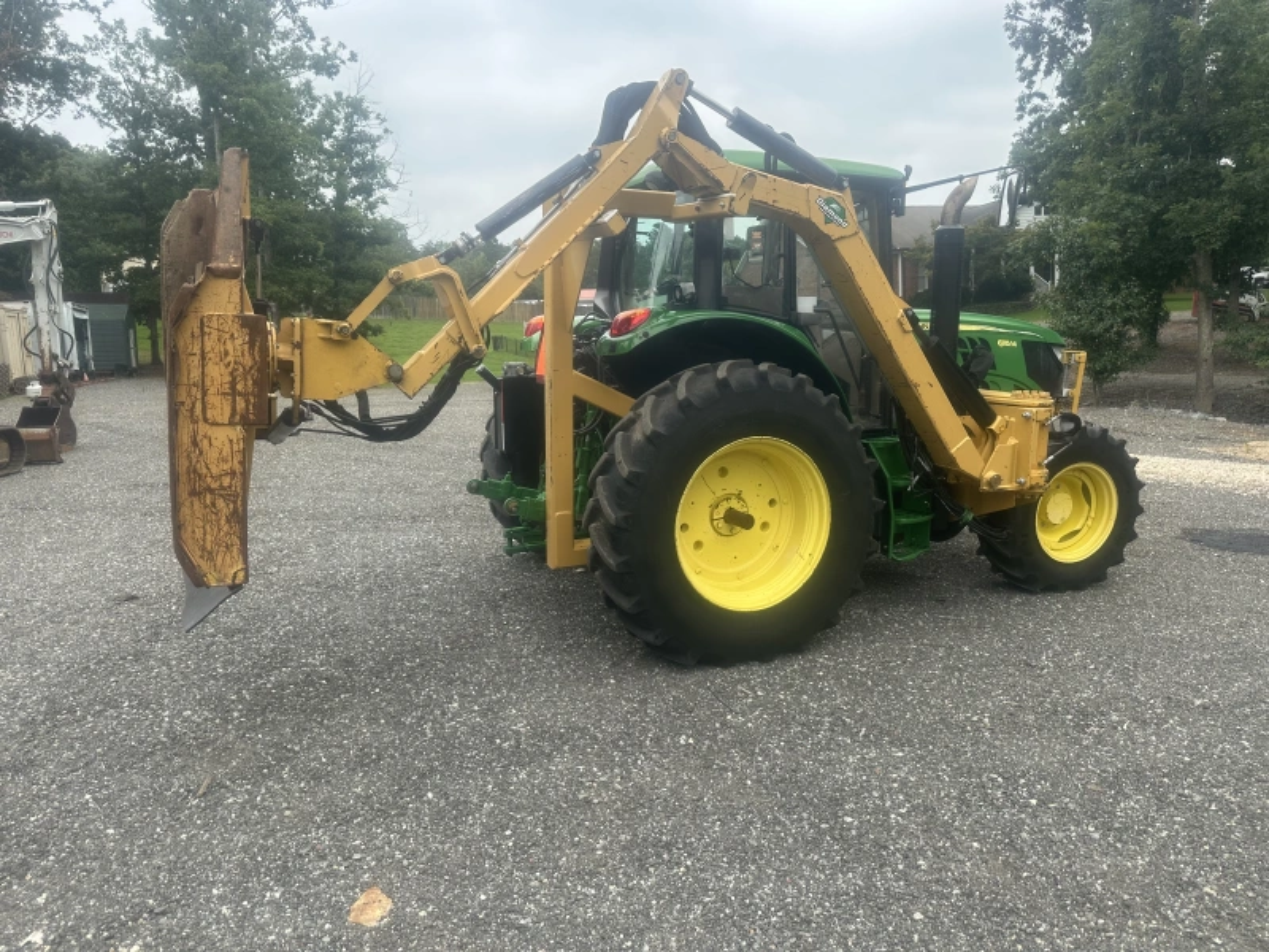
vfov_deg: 56.8
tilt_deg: -6.0
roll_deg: +3.3
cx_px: 634
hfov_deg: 71.6
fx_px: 880
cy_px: 476
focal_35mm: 24
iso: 80
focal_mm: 6.86
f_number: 1.78
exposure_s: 1/1812
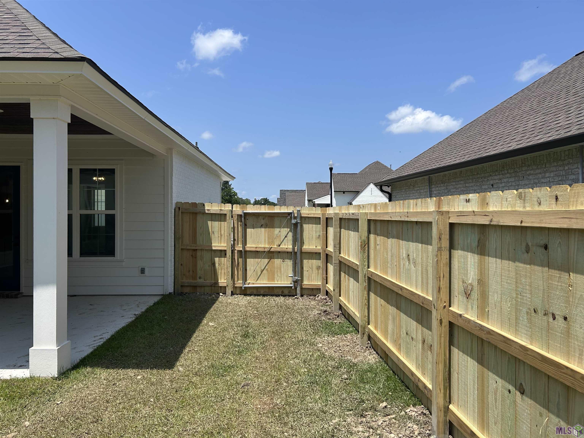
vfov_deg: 53.1
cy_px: 219
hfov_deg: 67.3
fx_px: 439
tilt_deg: +2.7
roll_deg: +0.4
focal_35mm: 26
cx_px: 292
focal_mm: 5.7
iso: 50
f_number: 1.5
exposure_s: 1/4444
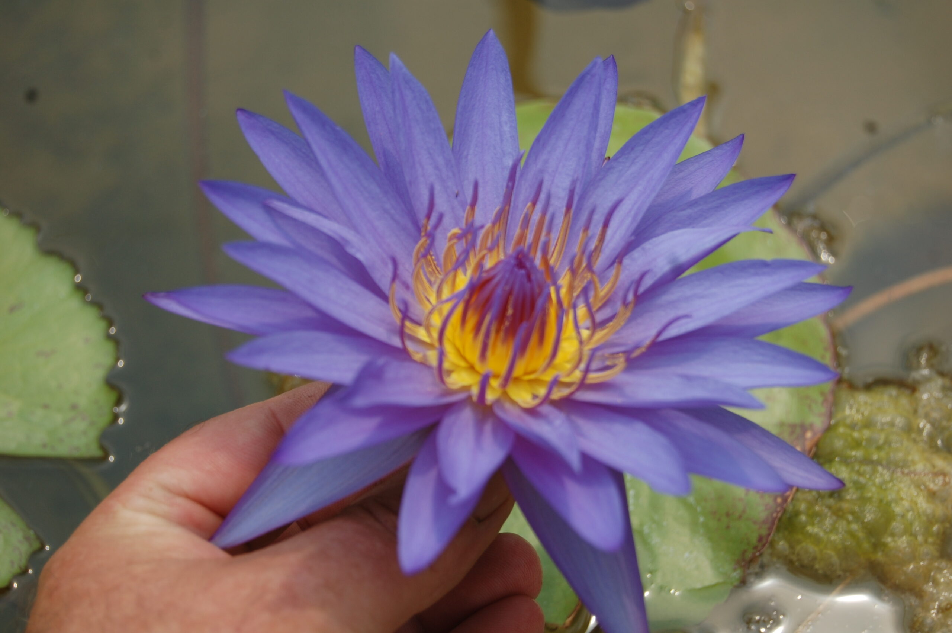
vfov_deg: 16.5
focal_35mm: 82
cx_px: 476
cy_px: 316
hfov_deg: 24.6
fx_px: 2180
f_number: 5.6
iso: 200
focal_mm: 55
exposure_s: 1/640
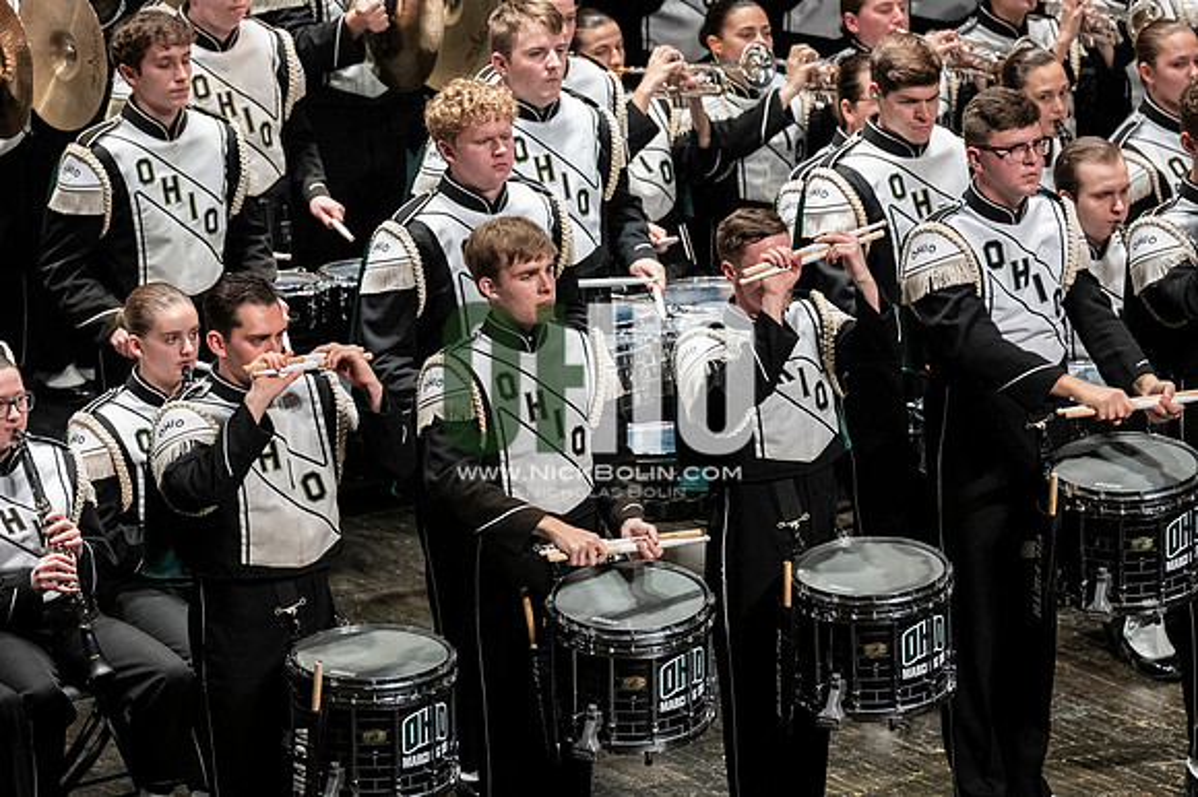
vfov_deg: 4.6
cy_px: 398
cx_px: 599
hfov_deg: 6.9
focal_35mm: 300
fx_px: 9977
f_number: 4
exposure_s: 1/500
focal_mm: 200
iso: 3200
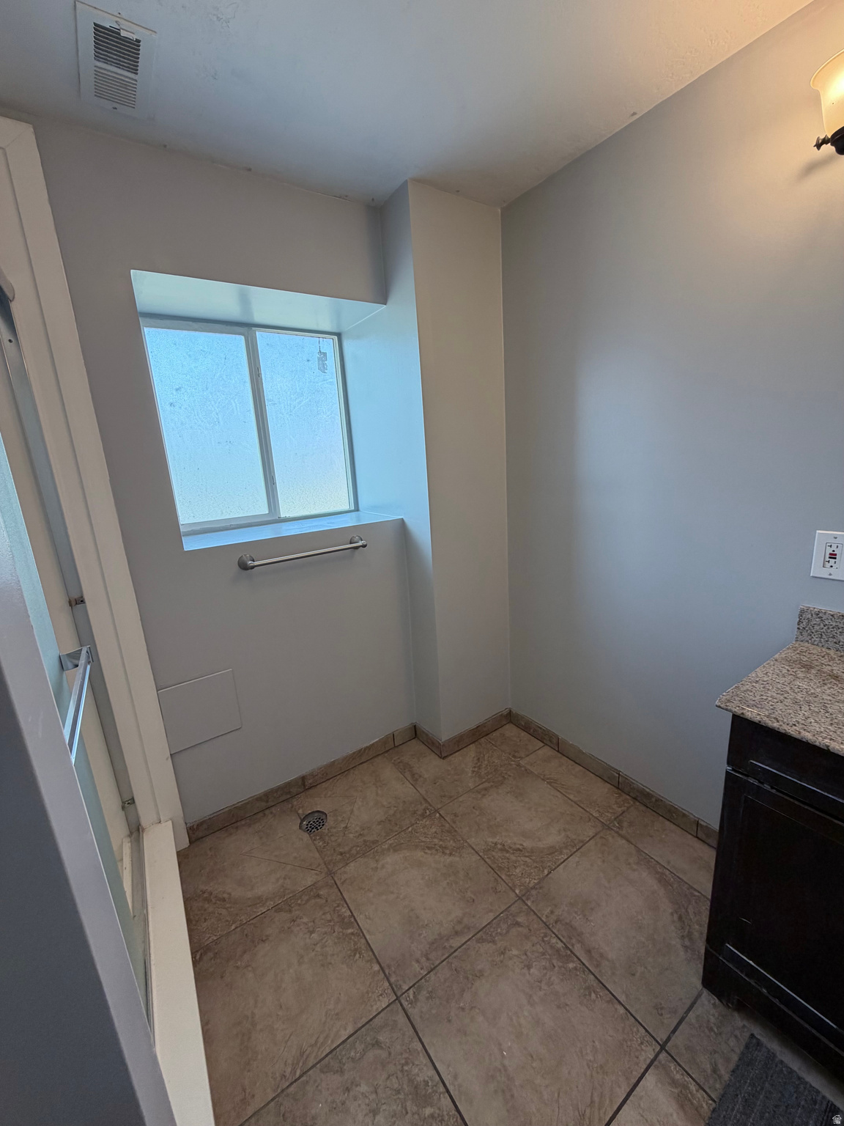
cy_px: 563
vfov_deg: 102.1
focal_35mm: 14
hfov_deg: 85.7
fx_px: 455
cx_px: 422
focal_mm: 2.22
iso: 125
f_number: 2.2
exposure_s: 1/121
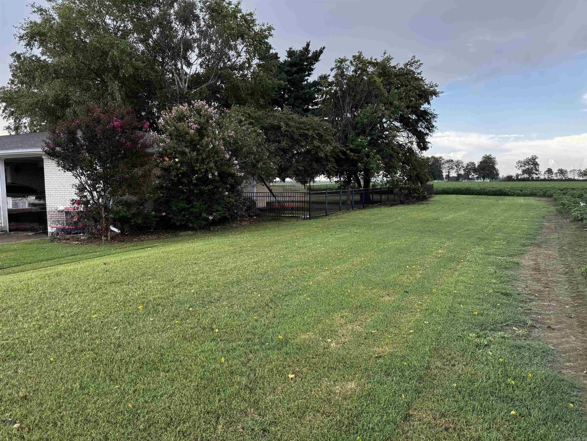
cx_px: 294
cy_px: 220
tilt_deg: -5.8
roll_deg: -0.4
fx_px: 407
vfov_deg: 56.8
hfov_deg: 71.6
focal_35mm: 24
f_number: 1.78
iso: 80
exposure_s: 1/169
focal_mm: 6.76
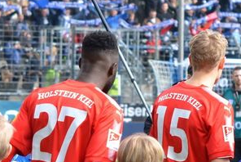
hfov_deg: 10.2
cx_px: 181
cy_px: 41
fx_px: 1354
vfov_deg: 6.8
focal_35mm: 202
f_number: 4
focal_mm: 70
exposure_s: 1/1000
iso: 320
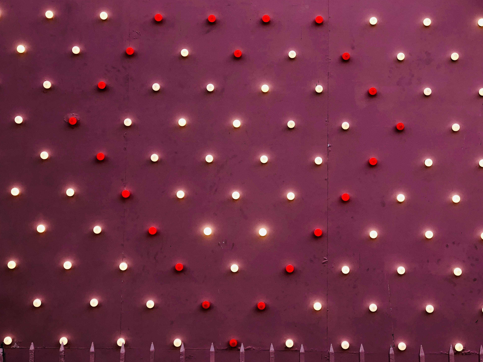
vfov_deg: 24.8
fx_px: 823
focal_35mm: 59
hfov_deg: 32.7
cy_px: 180
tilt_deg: +5.7
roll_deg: -1.3
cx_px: 243
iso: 20
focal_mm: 6.6
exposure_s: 1/169
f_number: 2.8
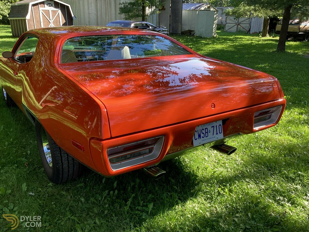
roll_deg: -1.5
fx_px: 277
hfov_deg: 58.4
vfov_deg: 45.4
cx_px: 154
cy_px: 116
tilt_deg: -22.1
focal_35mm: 31
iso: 32
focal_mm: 3.3
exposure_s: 1/120
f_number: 2.4
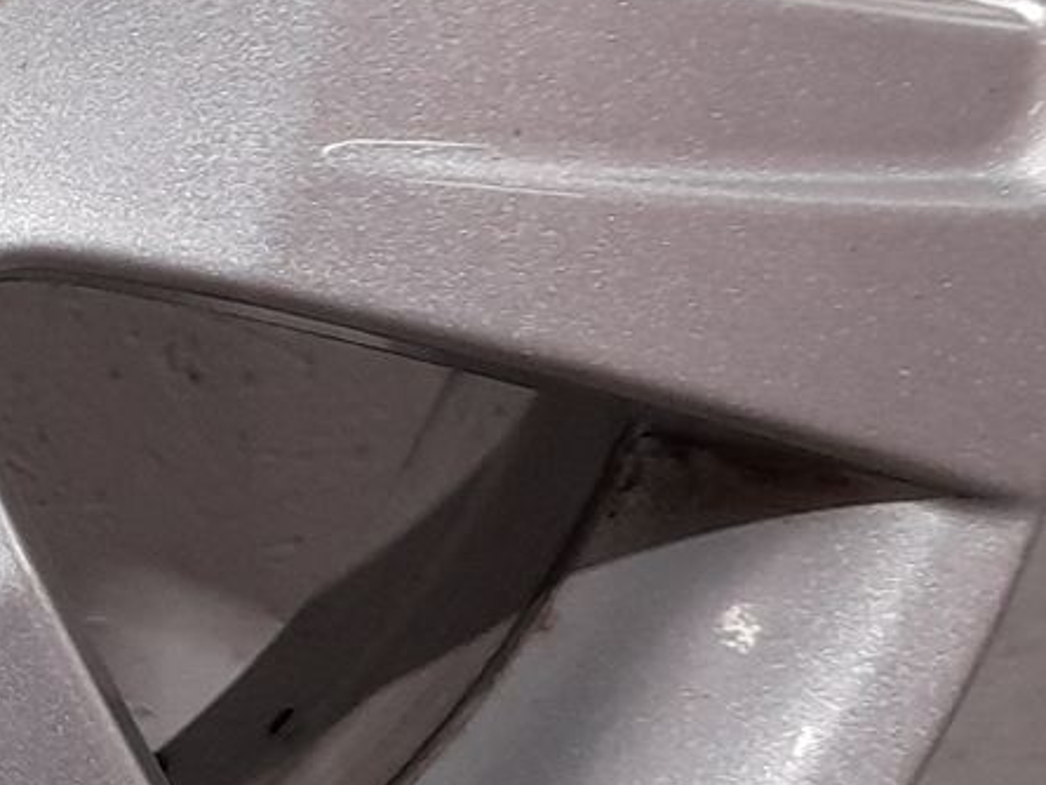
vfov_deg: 12.7
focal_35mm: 115
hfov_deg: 15.9
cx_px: -458
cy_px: -31
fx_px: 3476
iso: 125
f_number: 2
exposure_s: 1/50
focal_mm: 4.6
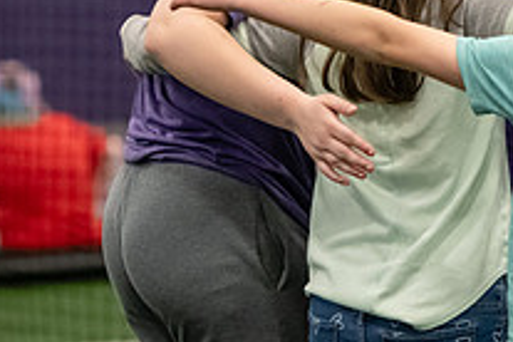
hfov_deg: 5.2
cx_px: 426
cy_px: -88
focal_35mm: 393
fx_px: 5600
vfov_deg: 3.5
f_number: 3.2
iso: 4000
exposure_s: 1/320
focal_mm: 140
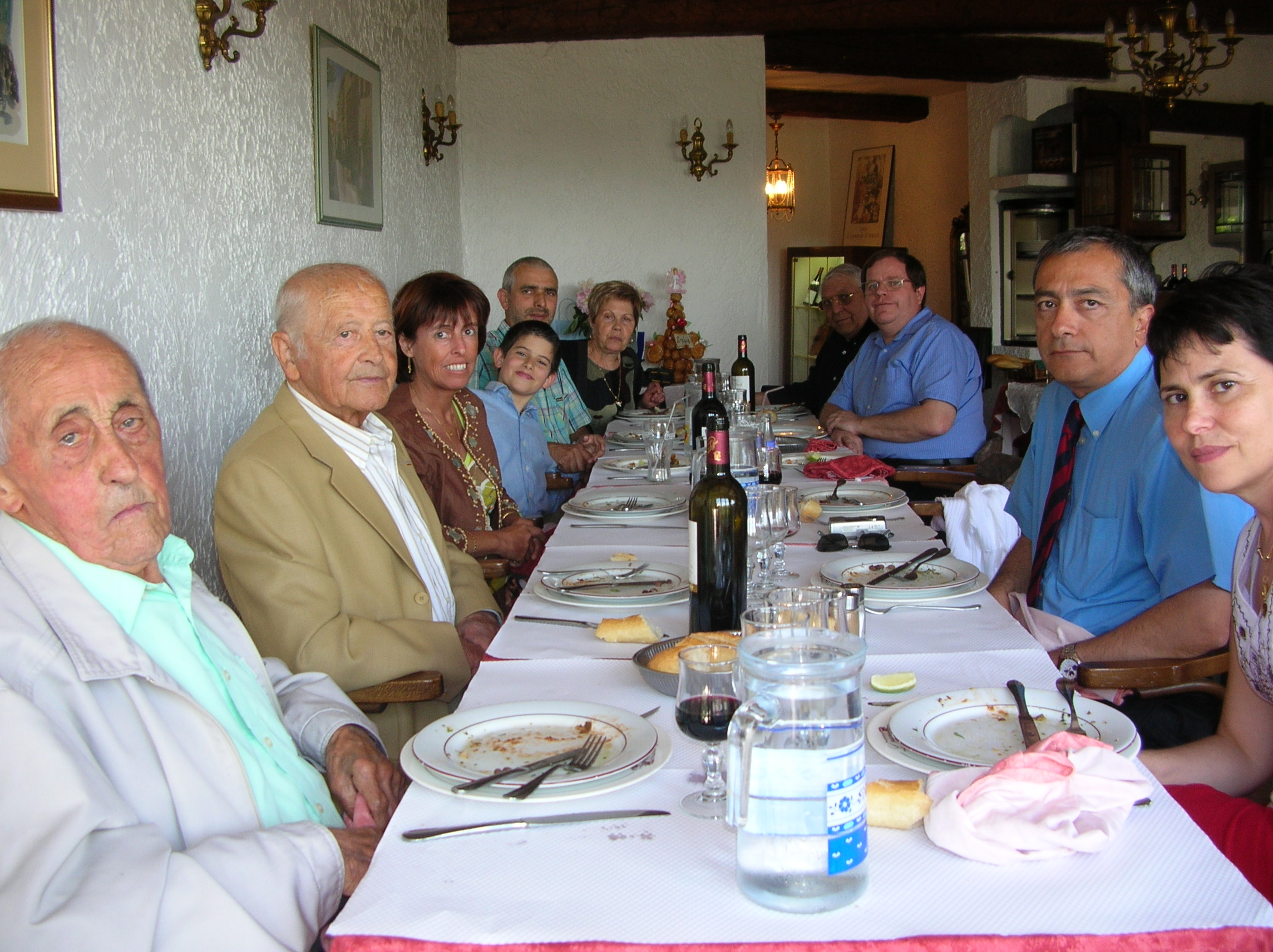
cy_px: 476
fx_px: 1286
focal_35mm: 35
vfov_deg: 40.6
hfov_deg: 52.7
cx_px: 636
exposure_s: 1/30
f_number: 2.8
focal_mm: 5.8
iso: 50
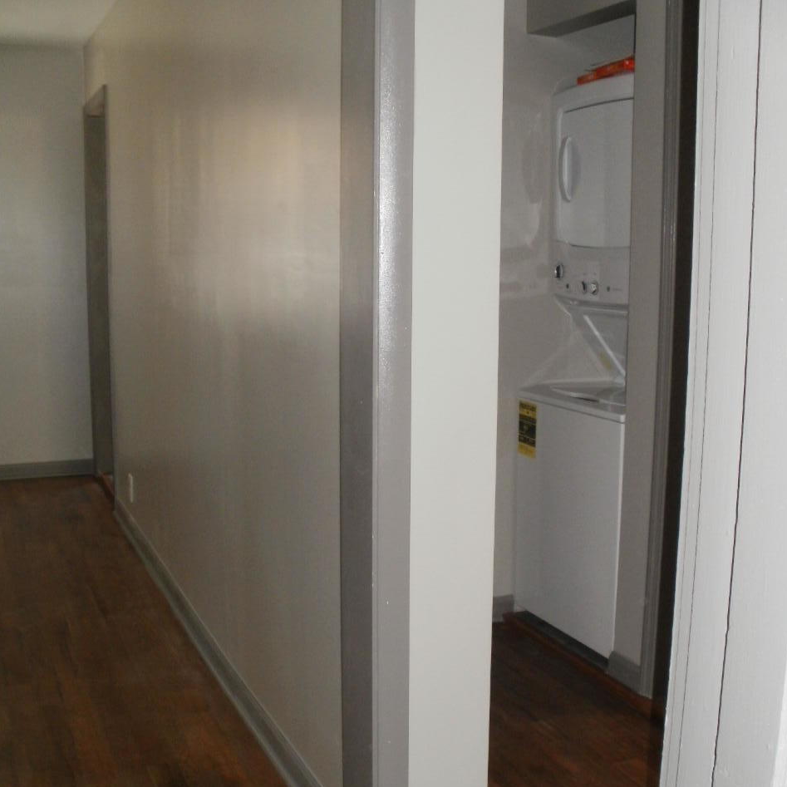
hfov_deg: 39.2
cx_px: 397
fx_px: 1106
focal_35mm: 43
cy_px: 478
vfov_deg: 39.0
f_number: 3.5
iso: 250
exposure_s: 1/30
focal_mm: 6.3
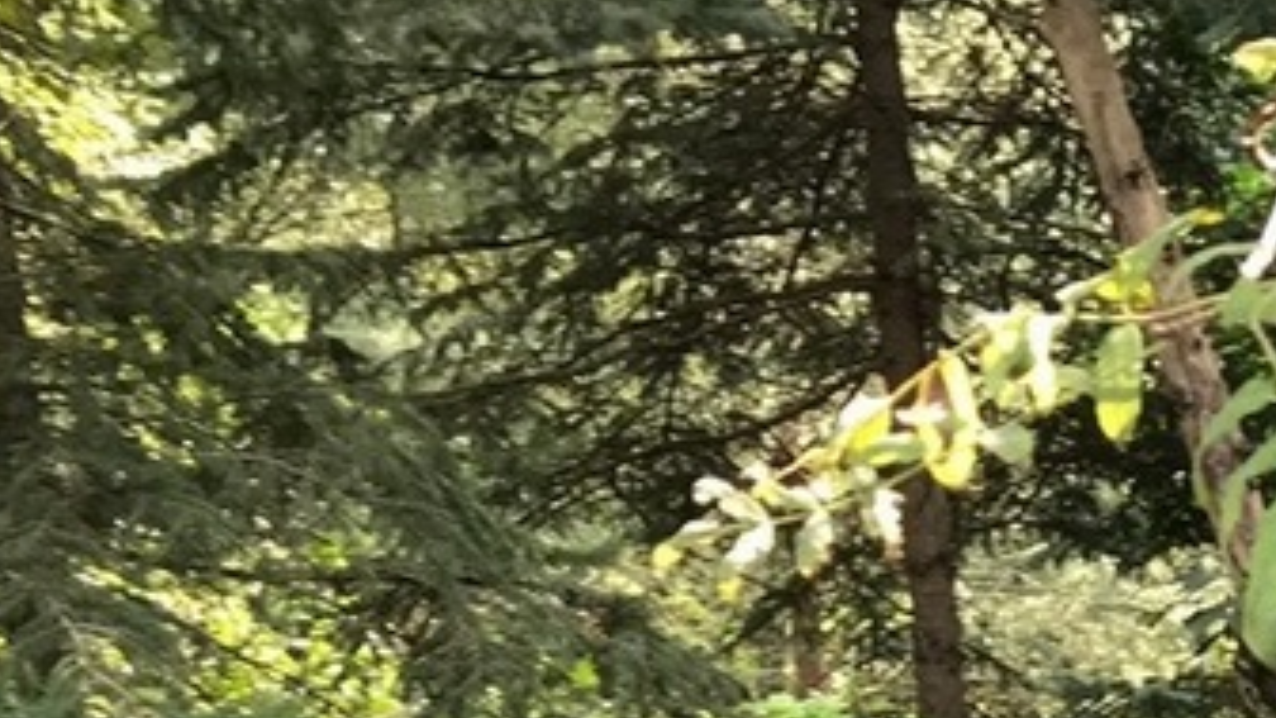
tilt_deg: -8.9
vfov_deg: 11.7
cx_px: 1599
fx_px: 3147
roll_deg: +4.0
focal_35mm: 93
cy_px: 1432
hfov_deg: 21.1
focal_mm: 3.99
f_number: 1.8
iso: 32
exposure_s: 1/60
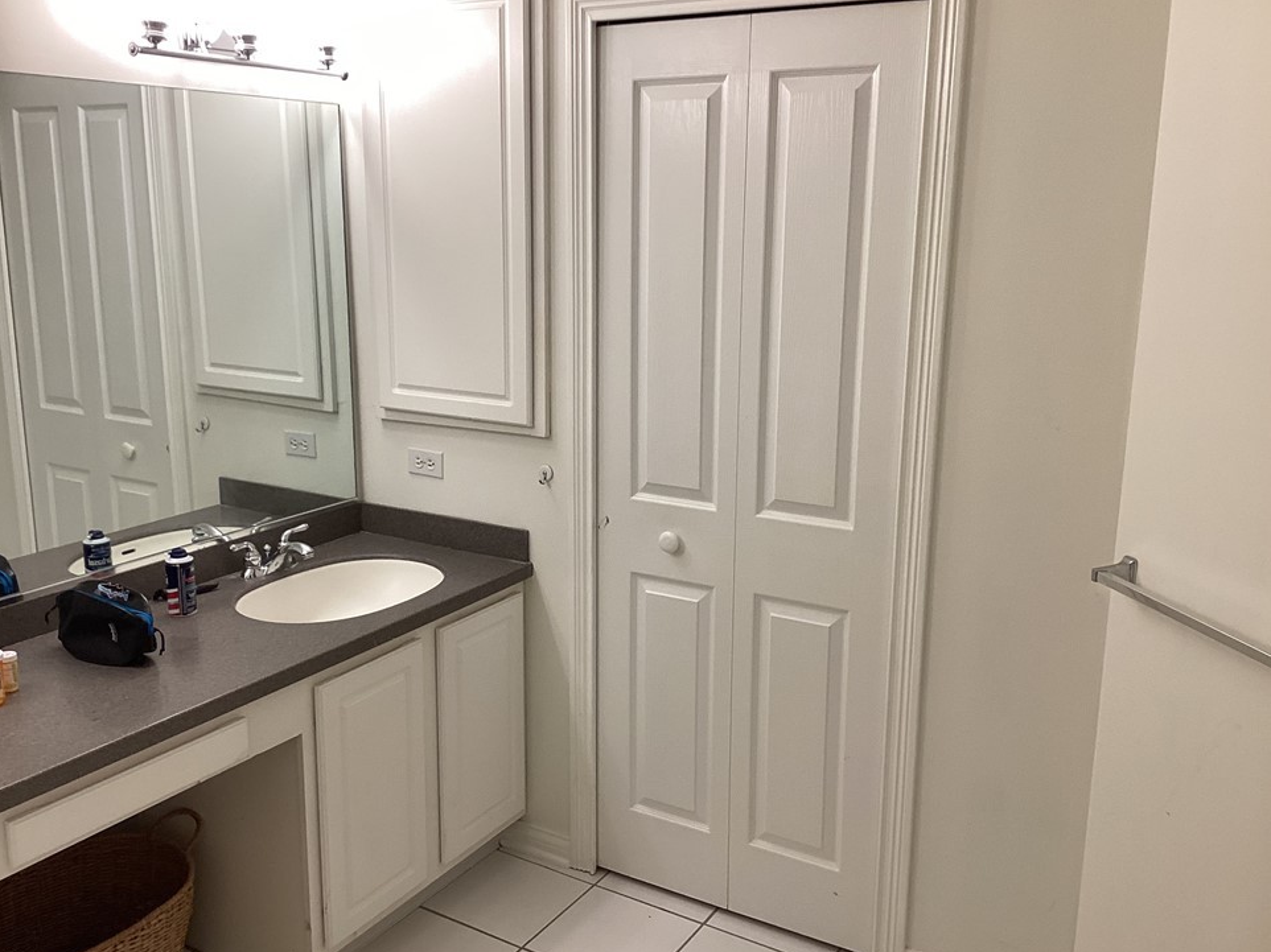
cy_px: 482
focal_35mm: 33
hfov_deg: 55.3
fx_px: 1211
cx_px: 605
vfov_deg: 42.9
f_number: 2.4
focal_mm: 3.3
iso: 64
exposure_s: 1/60
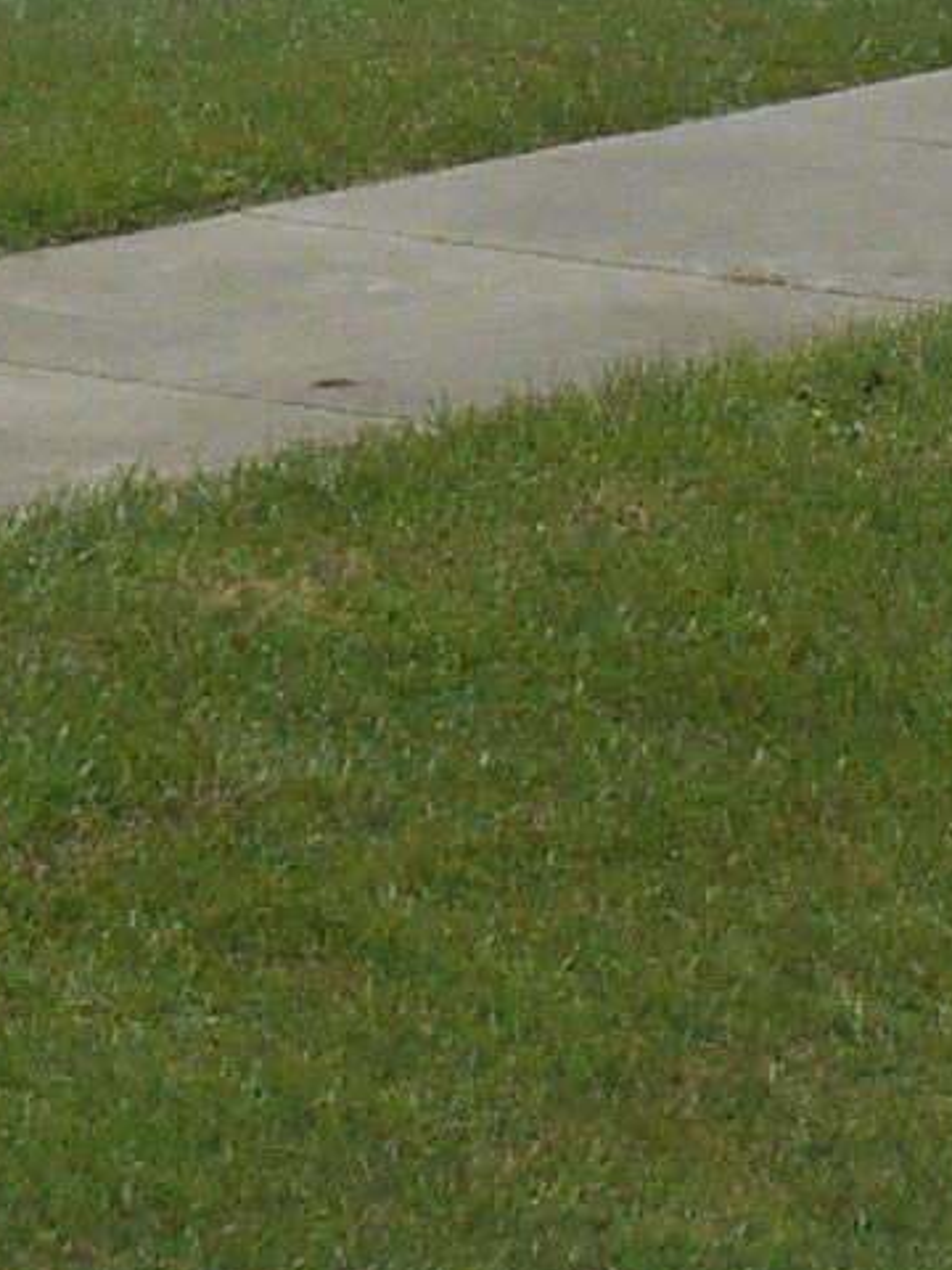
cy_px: -370
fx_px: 18334
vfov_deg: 4.0
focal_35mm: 500
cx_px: 1394
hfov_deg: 3.0
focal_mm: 14.3
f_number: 4.7
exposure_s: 1/500
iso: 80
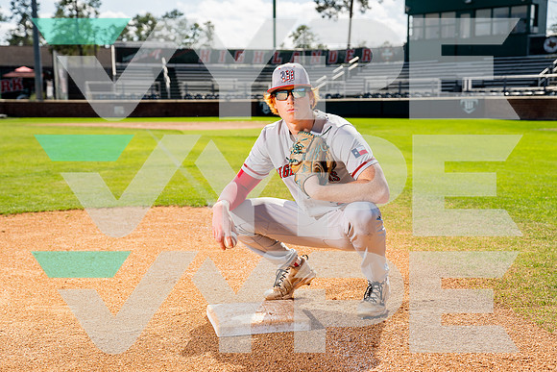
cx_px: 278
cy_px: 186
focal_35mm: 57
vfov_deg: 23.7
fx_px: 884
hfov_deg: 35.0
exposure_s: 1/1250
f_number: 4.5
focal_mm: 56
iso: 250
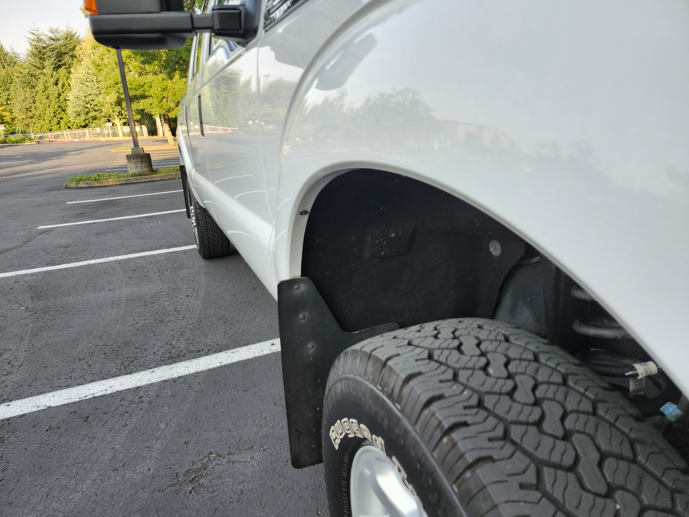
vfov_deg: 58.9
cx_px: 344
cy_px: 258
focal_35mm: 23
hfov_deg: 73.9
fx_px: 458
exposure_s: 1/180
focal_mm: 5.54
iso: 32
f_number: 1.8
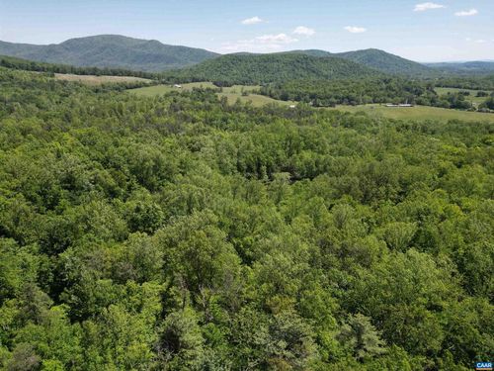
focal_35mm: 24
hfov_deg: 71.6
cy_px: 186
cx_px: 247
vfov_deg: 56.8
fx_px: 343
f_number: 1.7
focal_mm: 6.72
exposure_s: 1/2500
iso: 140
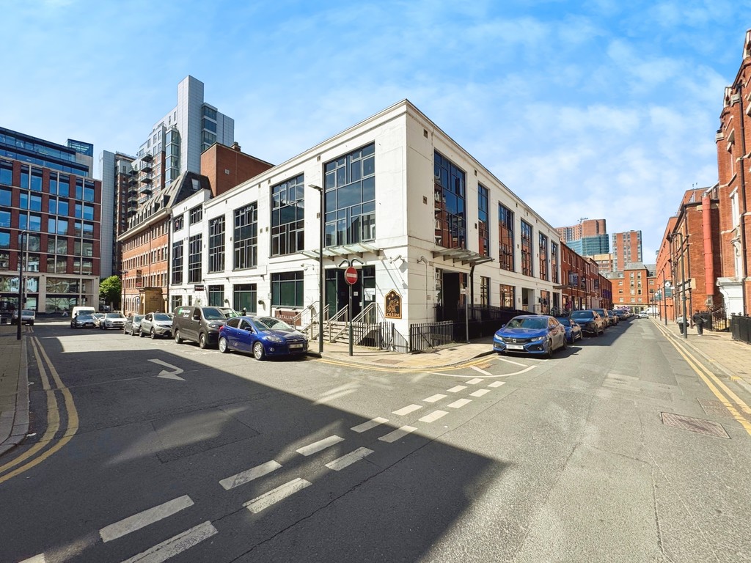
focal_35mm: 14
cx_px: 376
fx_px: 304
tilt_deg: +5.3
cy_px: 282
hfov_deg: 102.1
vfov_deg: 85.7
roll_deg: -2.0
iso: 50
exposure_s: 1/2208
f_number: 2.2
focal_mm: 2.22
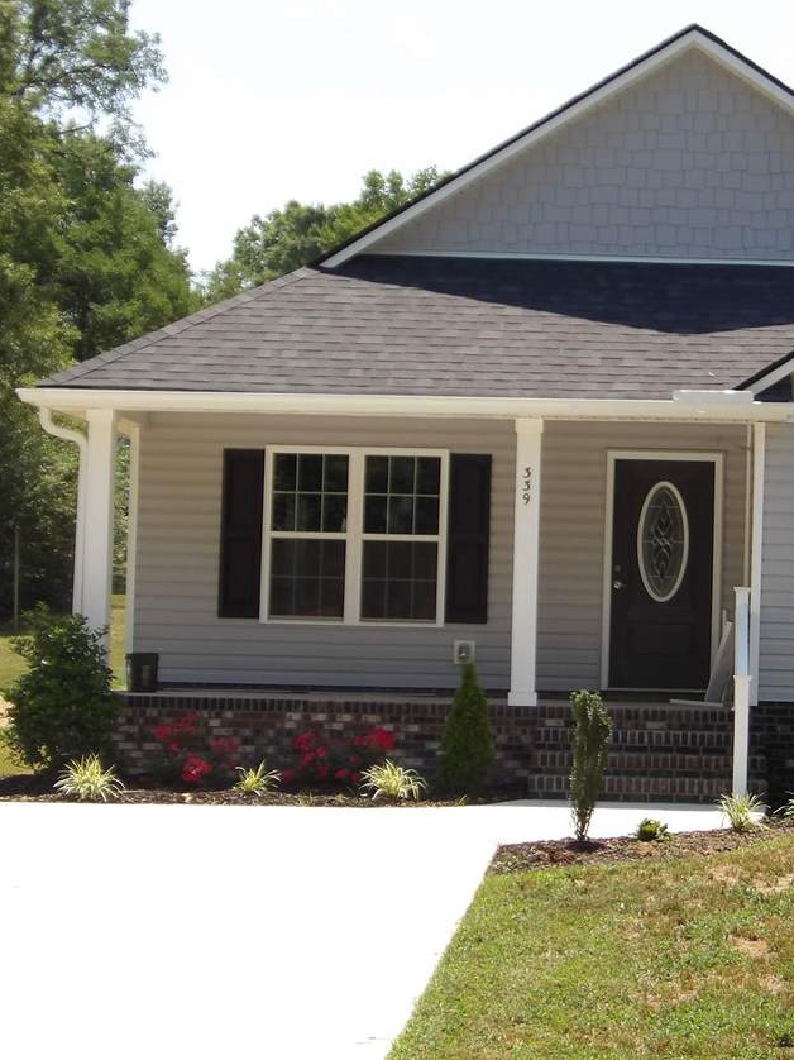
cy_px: 503
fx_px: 2478
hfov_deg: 17.9
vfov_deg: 24.1
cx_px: 709
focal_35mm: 81
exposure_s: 1/392
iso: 100
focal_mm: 9.4
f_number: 4.2
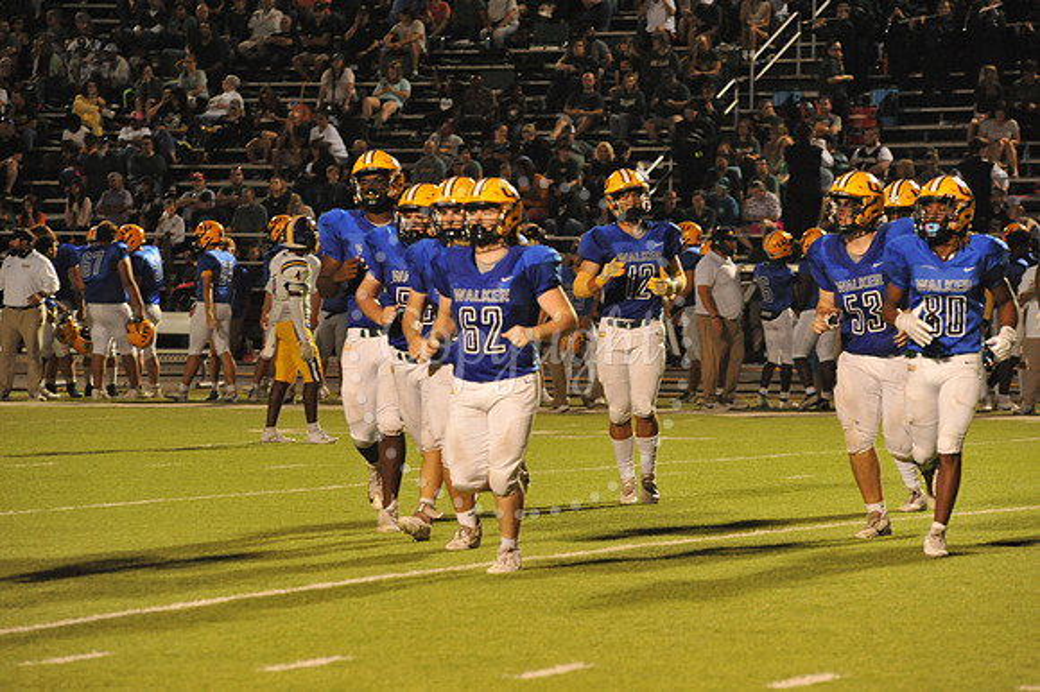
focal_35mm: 200
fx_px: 5774
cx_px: 520
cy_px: 346
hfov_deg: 10.3
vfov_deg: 6.9
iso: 6400
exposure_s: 1/200
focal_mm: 200
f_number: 6.3
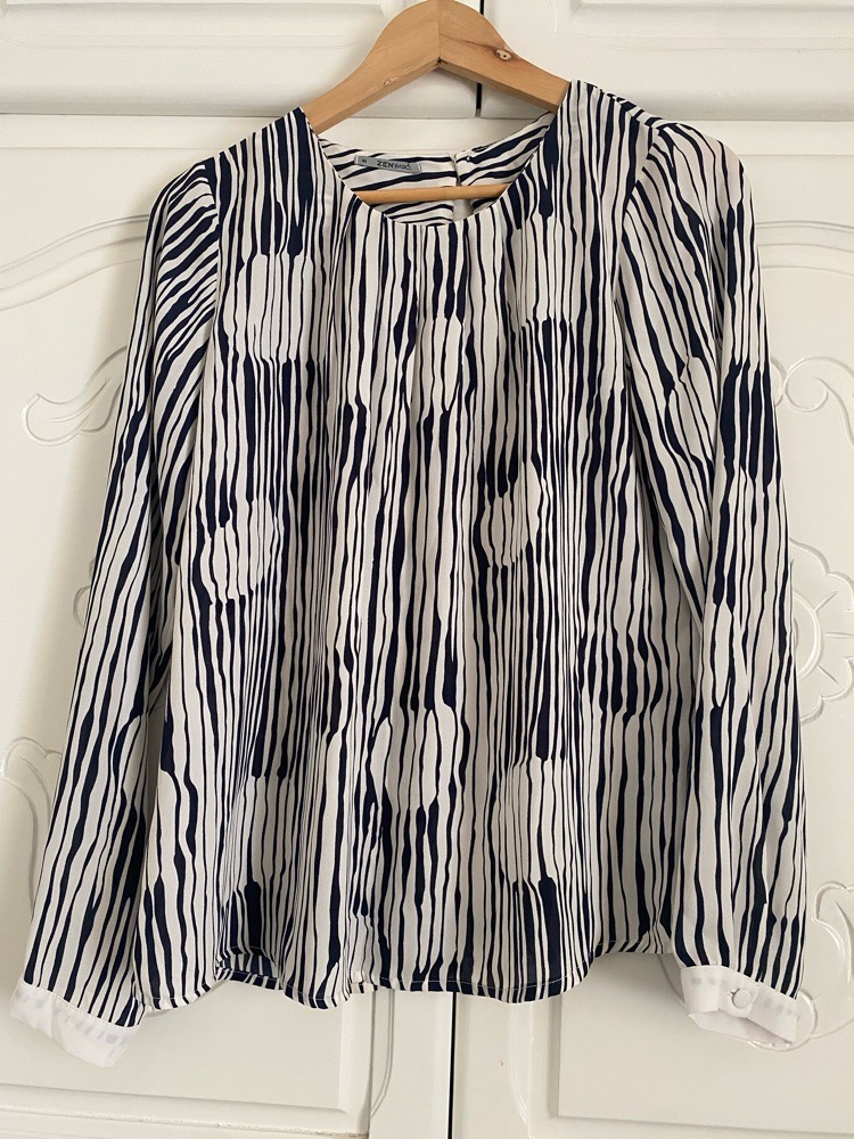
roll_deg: -1.9
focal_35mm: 26
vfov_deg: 67.3
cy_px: 570
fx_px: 855
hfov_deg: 53.1
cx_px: 427
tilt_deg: +3.2
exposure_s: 1/60
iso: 200
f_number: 1.8
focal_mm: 4.25
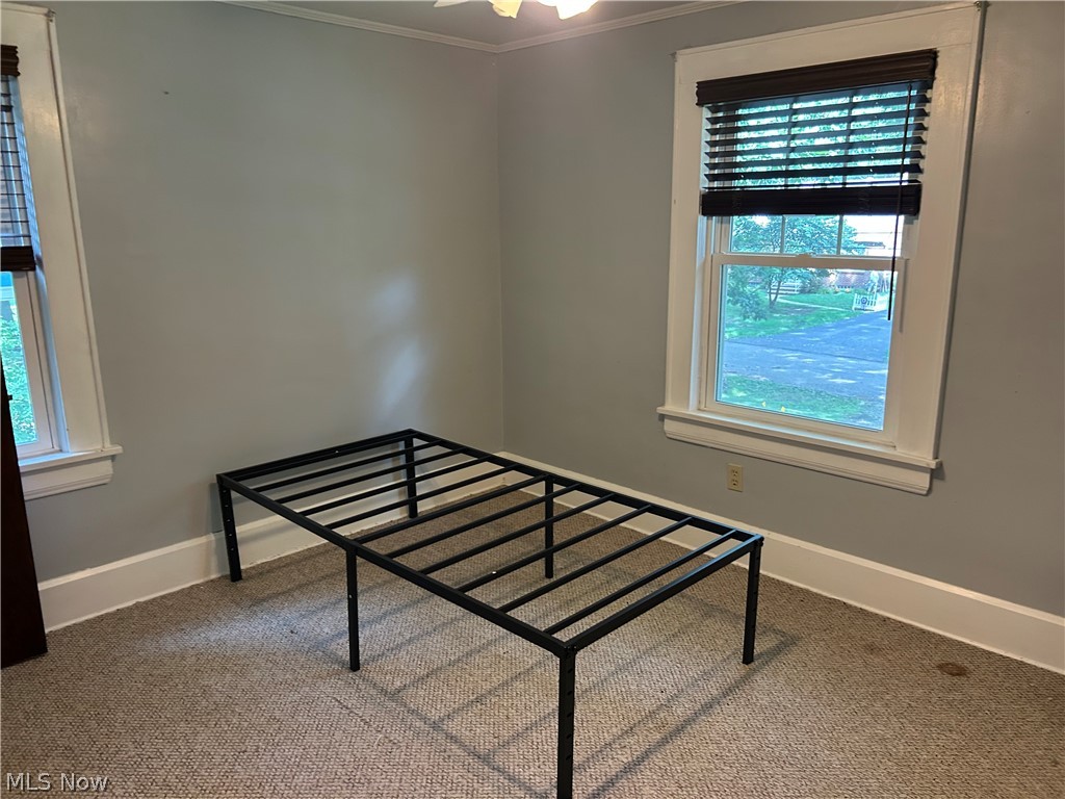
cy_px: 400
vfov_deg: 53.1
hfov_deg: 67.3
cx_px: 532
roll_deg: +0.6
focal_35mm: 26
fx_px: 800
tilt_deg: -12.6
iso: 250
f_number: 1.5
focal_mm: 5.7
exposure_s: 1/60
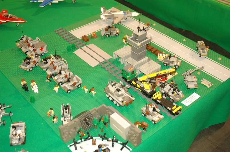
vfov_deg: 28.9
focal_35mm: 46
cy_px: 76
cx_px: 115
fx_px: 297
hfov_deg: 42.4
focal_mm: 31
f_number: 4
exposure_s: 1/60
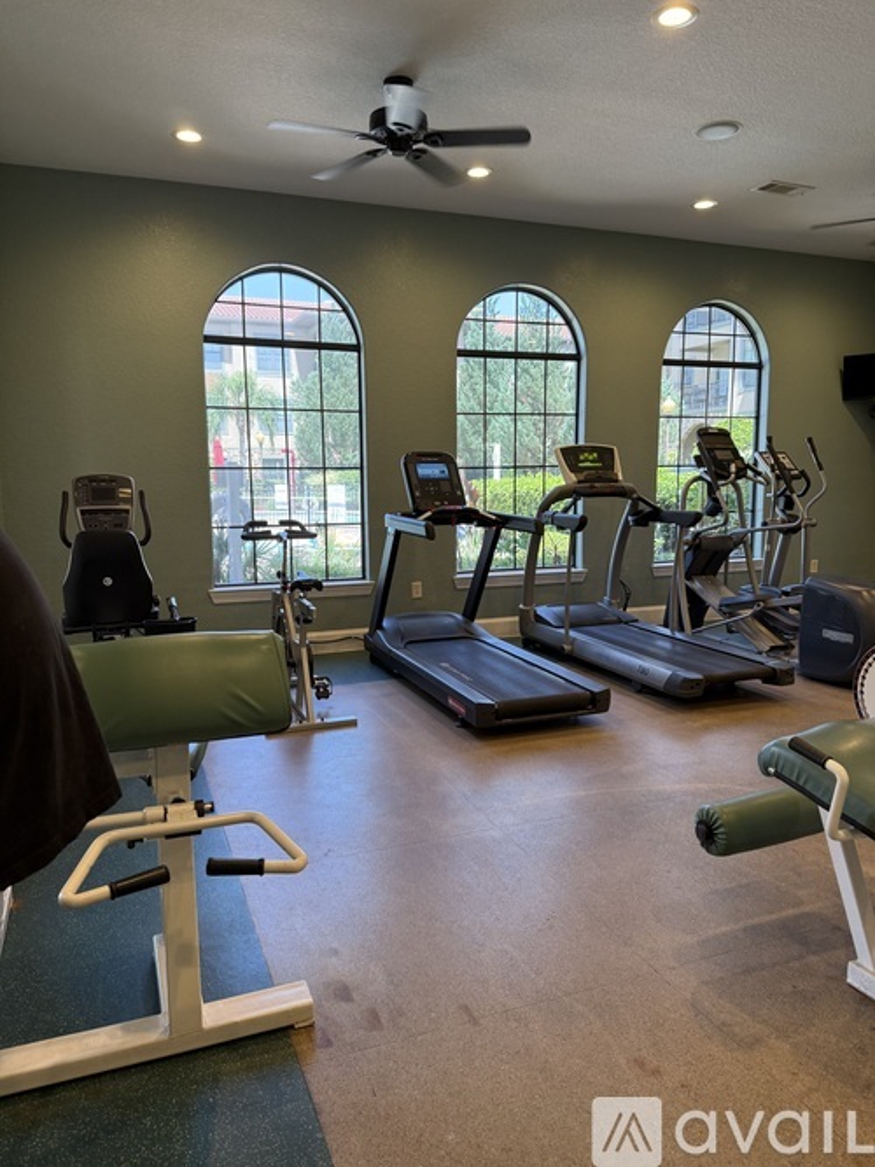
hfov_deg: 56.8
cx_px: 438
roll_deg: -2.2
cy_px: 584
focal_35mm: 24
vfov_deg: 71.6
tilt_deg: -7.5
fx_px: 809
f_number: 1.78
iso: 160
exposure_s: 1/60
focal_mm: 6.76
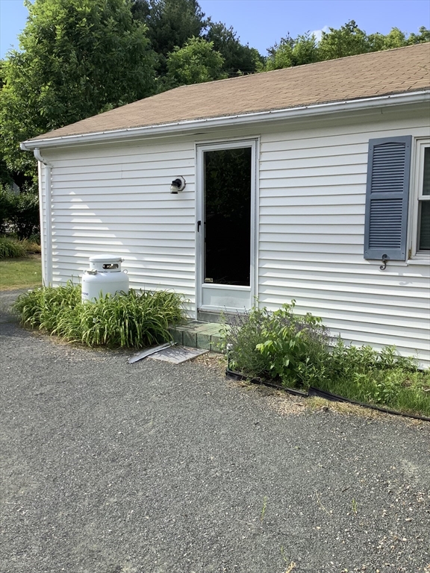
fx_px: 513
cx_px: 215
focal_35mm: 31
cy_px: 286
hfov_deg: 45.4
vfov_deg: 58.4
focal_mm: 3.3
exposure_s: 1/876
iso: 25
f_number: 2.4
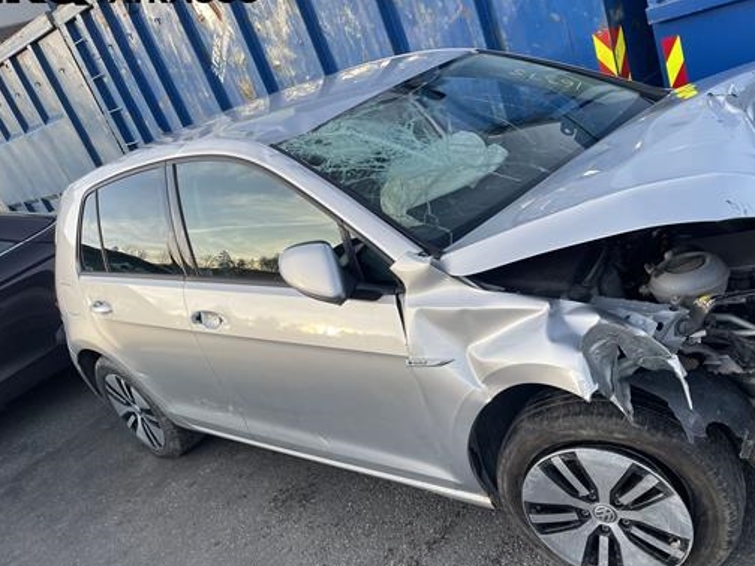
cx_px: 452
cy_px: 334
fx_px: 720
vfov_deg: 42.8
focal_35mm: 33
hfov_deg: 55.0
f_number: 1.6
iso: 32
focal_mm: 4.2
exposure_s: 1/467
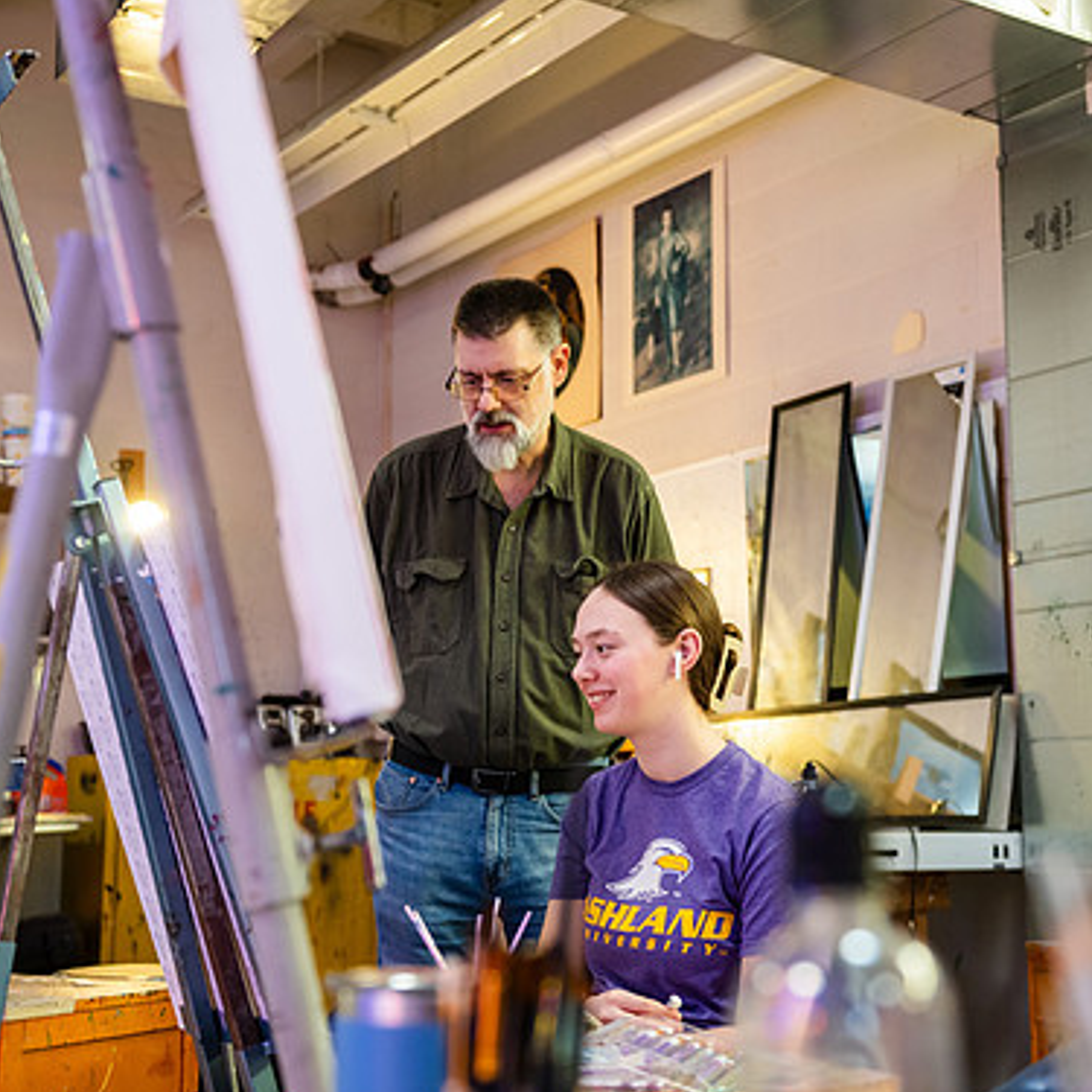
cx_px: 565
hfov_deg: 34.0
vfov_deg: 34.0
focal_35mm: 50
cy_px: 555
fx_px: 1785
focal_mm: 38
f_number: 3.2
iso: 1250
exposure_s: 1/60
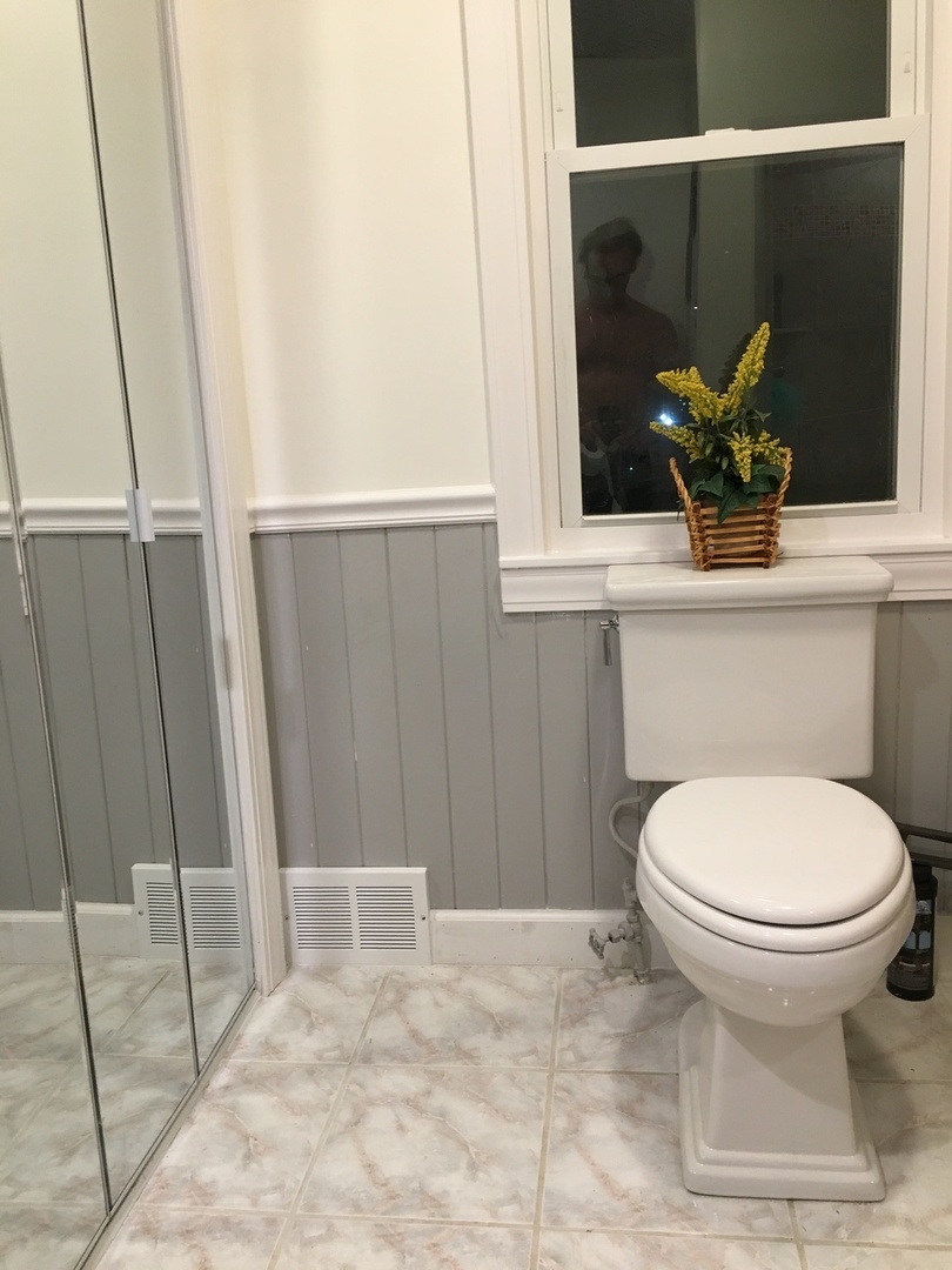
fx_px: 1063
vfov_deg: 61.7
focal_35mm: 29
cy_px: 635
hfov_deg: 48.2
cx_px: 476
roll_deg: +6.0
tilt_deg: -12.9
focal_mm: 4.15
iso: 100
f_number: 2.2
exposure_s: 1/30
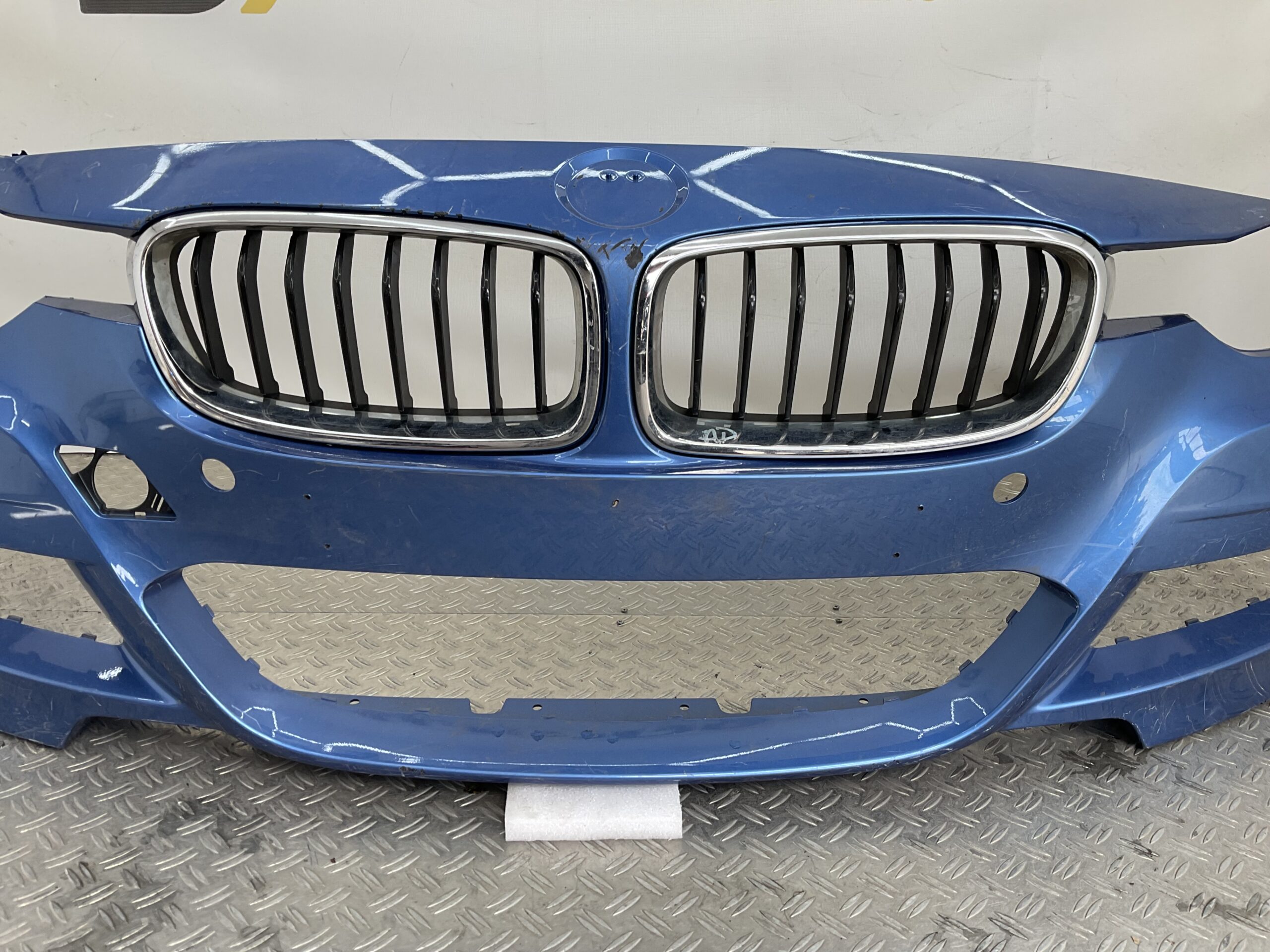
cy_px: 476
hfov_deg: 61.7
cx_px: 635
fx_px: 1064
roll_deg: -1.6
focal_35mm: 29
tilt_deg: -19.5
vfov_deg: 48.2
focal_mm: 3
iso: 16
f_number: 1.8
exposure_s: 1/128
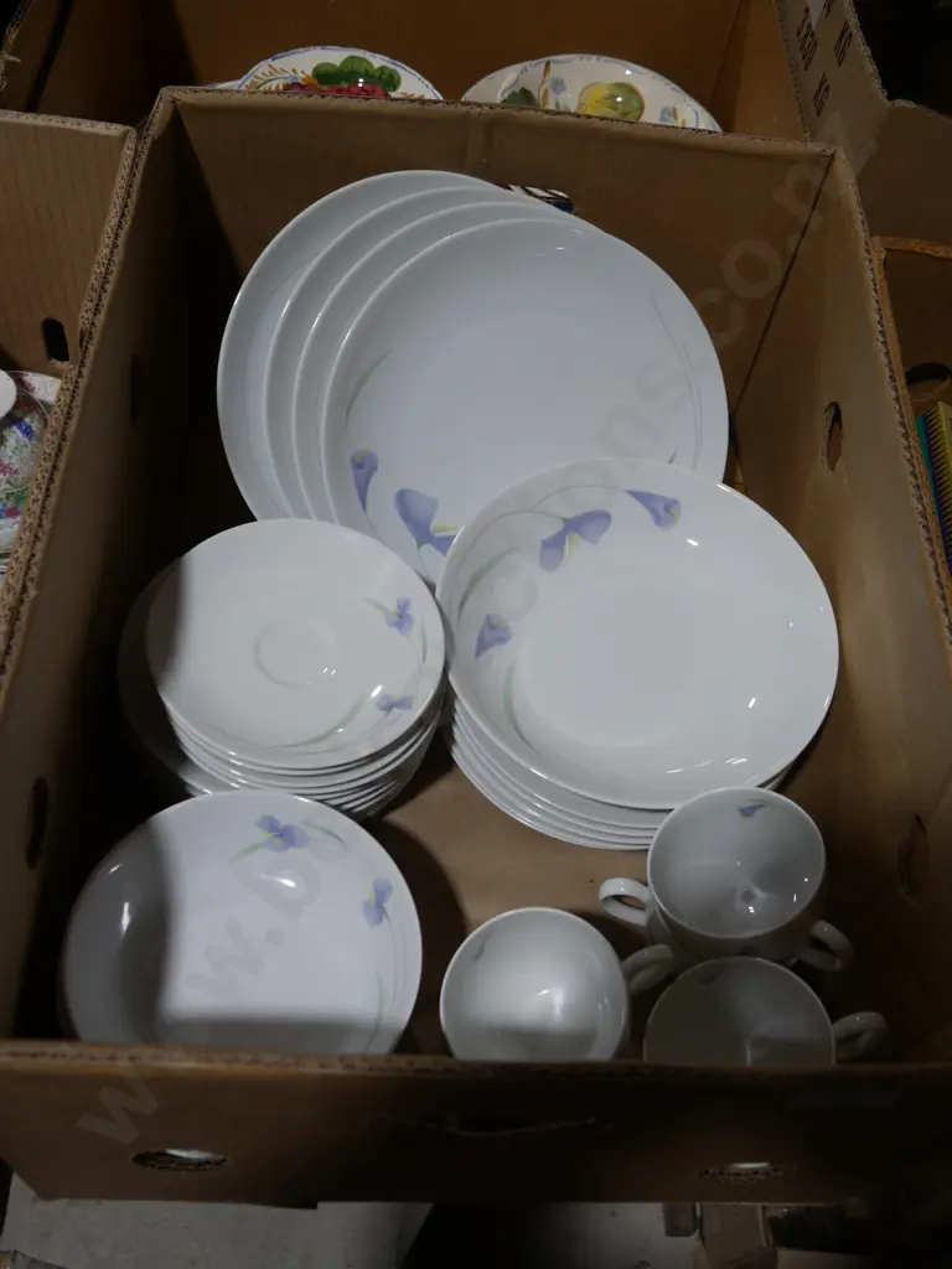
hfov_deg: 39.7
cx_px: 476
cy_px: 634
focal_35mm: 36
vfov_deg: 51.4
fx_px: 1320
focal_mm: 18
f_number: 4.5
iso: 200
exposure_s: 1/125
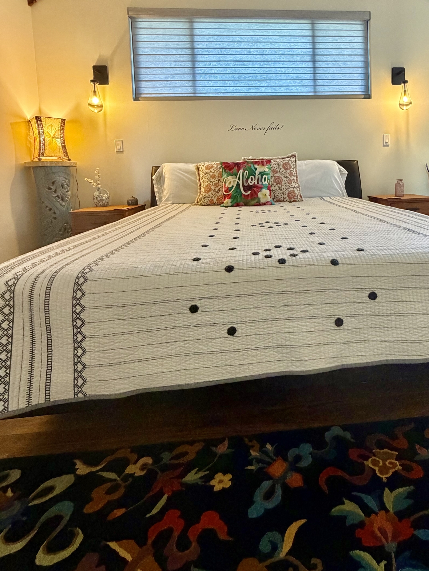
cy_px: 198
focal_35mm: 19
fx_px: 314
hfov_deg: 67.1
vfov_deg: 82.3
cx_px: 281
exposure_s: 1/60
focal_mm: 2.22
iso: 400
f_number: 2.2
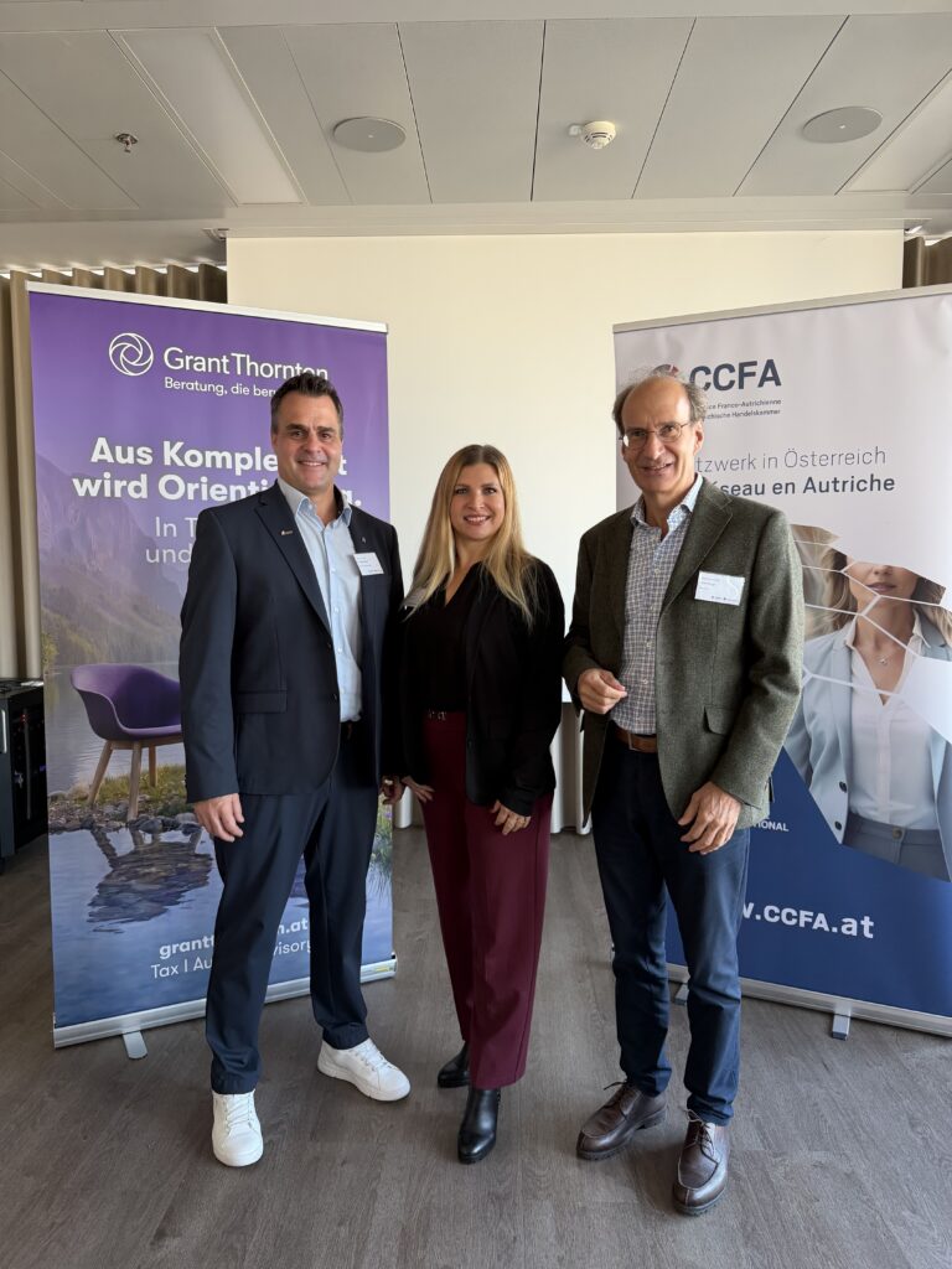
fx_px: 880
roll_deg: -0.5
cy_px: 634
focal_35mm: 24
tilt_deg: -6.4
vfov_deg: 71.6
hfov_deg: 56.8
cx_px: 476
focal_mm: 6.76
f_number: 1.78
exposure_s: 1/111
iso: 200
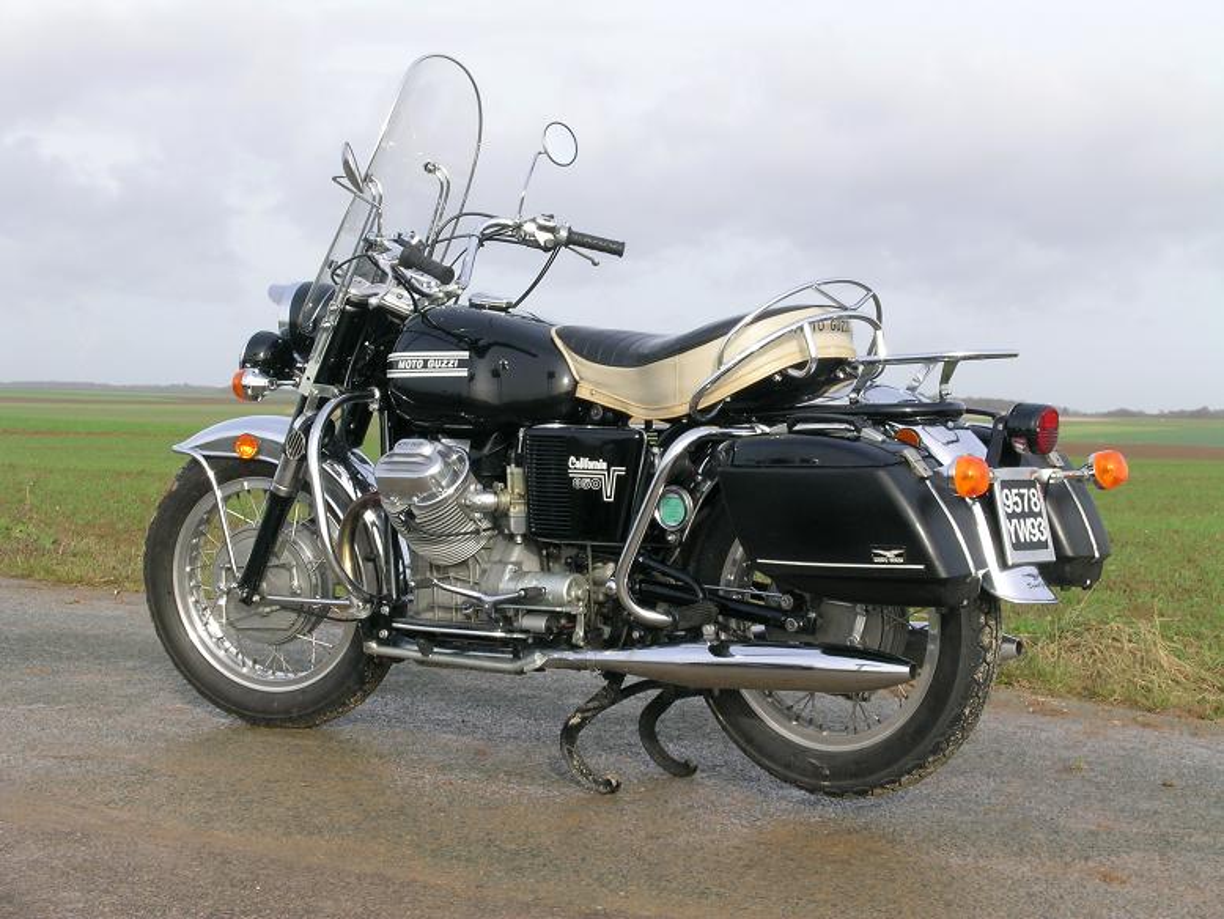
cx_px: 612
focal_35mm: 70
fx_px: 2476
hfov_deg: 27.8
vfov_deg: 21.0
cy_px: 460
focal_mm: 14.5
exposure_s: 1/136
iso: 50
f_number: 6.9
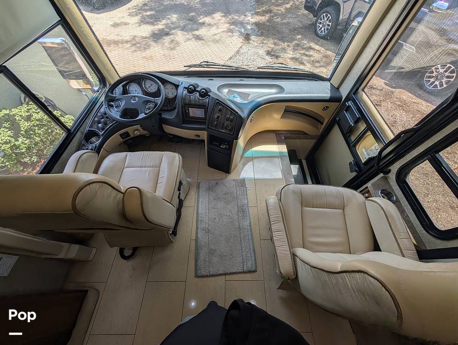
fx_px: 159
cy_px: 172
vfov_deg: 94.6
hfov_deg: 110.5
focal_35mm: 12
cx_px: 229
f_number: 1.7
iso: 47
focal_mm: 2.02
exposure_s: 1/960
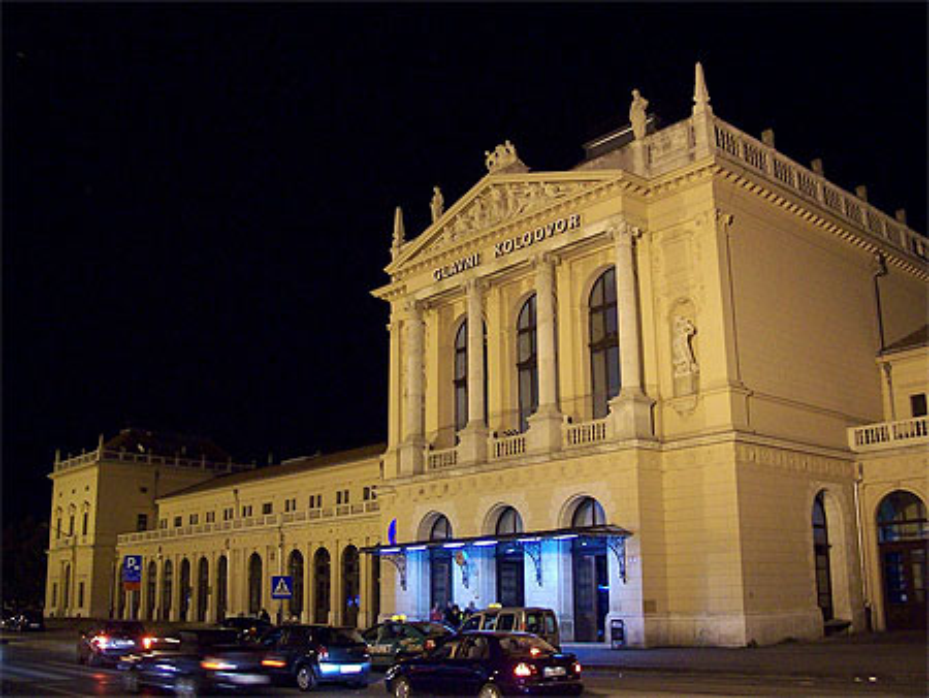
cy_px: 349
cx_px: 464
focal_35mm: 36
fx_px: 967
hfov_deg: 51.3
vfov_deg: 39.7
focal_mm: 6
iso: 200
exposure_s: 1/8
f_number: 2.7
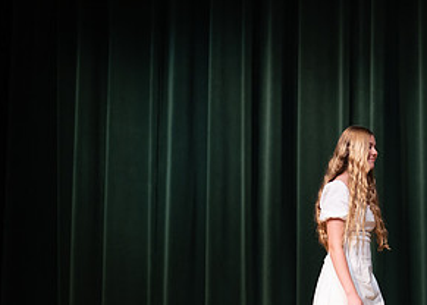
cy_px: 278
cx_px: 363
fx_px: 1322
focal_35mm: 109
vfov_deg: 13.1
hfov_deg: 18.1
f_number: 1.2
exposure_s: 1/320
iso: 640
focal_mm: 50
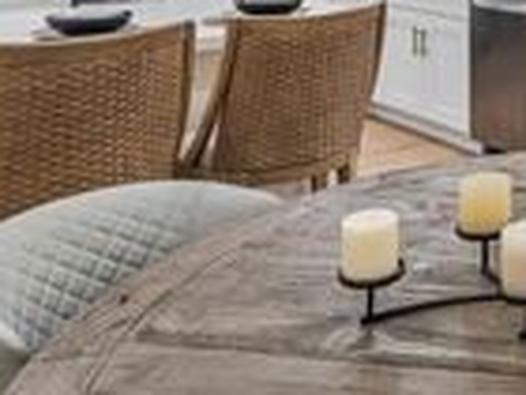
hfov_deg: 29.1
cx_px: 665
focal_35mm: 55
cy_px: -92
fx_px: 836
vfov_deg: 23.9
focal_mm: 16
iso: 200
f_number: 9
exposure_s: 1/20
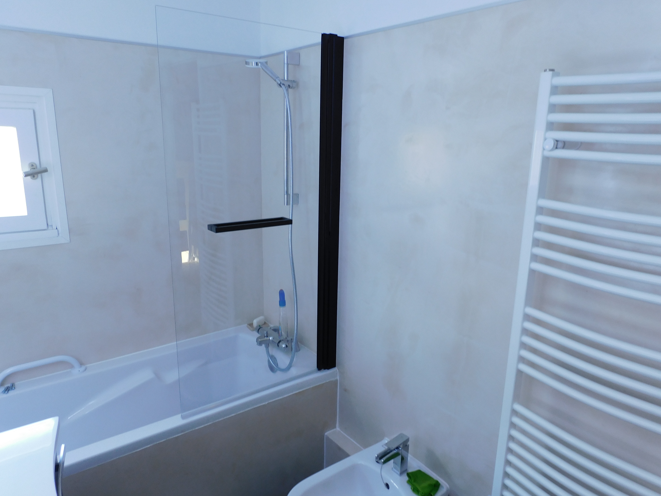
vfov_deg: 56.8
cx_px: 330
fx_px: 458
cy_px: 248
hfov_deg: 71.6
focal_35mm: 24
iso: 125
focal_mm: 4.3
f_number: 3.3
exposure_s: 1/6
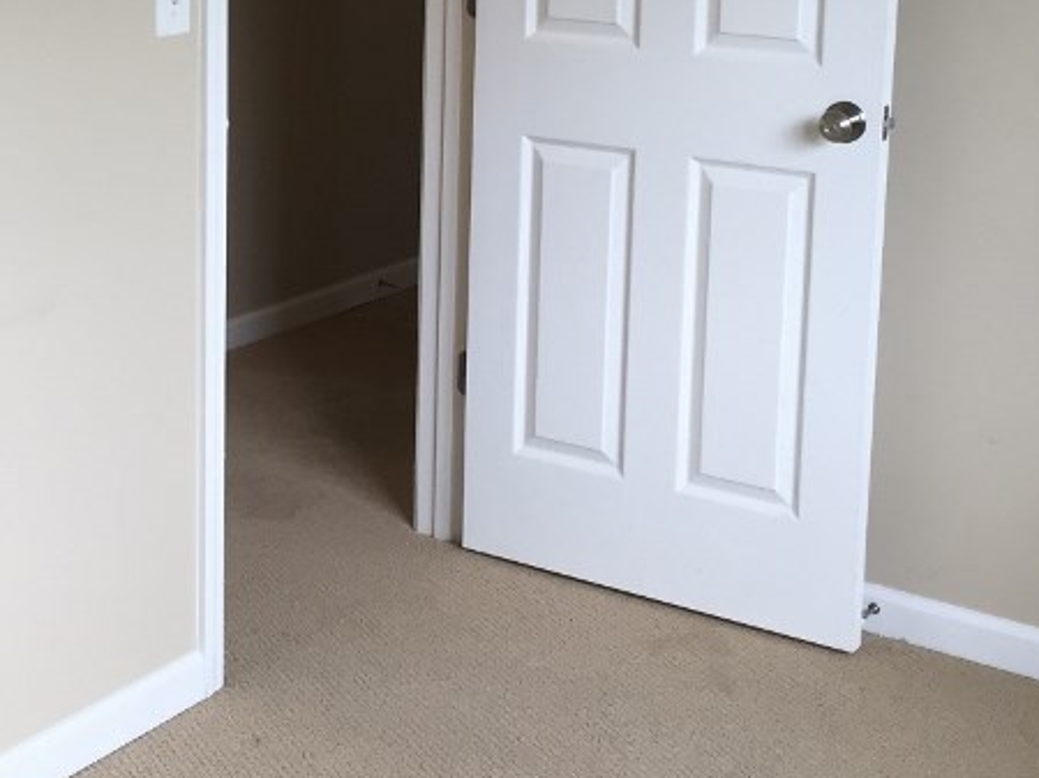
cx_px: 222
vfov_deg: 21.8
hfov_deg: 28.8
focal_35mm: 66
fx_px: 1980
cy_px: 99
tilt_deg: -8.3
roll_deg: -1.9
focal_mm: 4.15
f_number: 2.2
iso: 32
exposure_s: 1/40
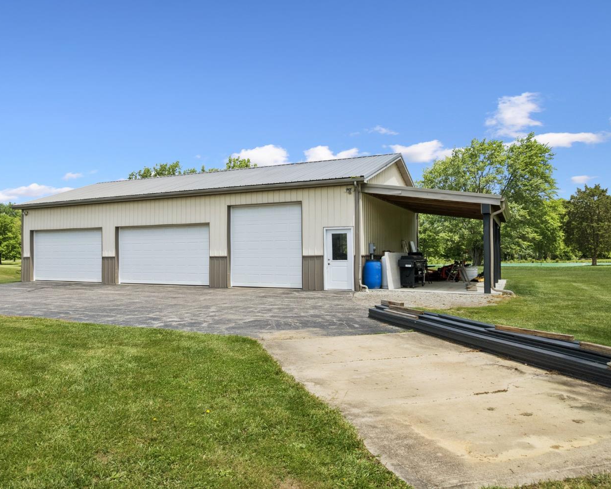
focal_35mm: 25
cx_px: 297
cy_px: 243
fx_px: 452
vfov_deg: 56.8
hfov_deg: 68.1
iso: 110
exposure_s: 1/1600
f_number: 2.8
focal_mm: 8.38
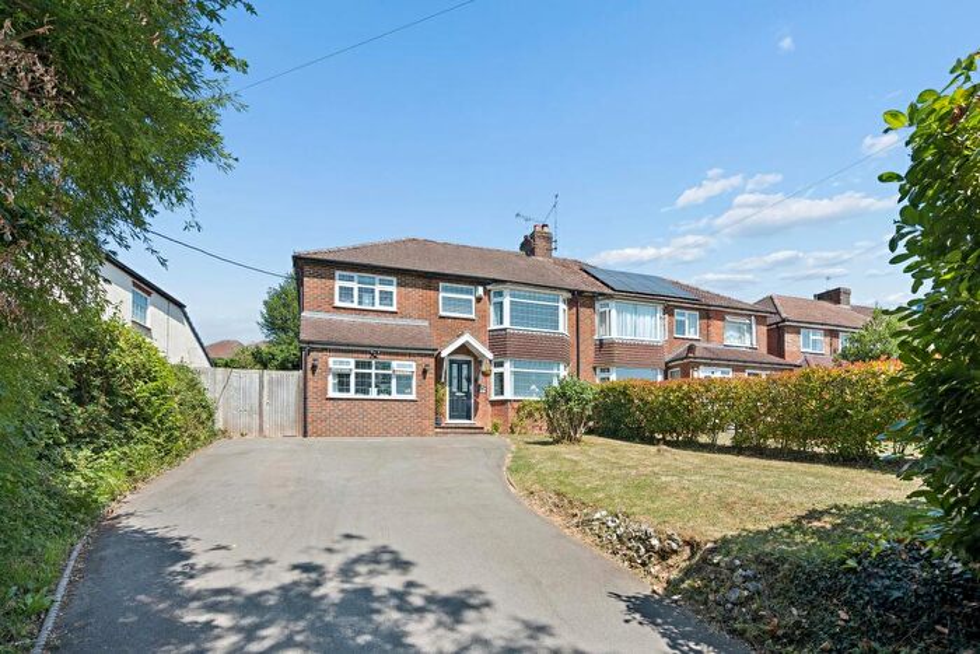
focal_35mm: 16
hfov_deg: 96.7
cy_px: 327
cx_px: 490
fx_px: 436
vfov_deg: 73.8
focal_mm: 16
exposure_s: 1/200
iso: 320
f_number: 7.1
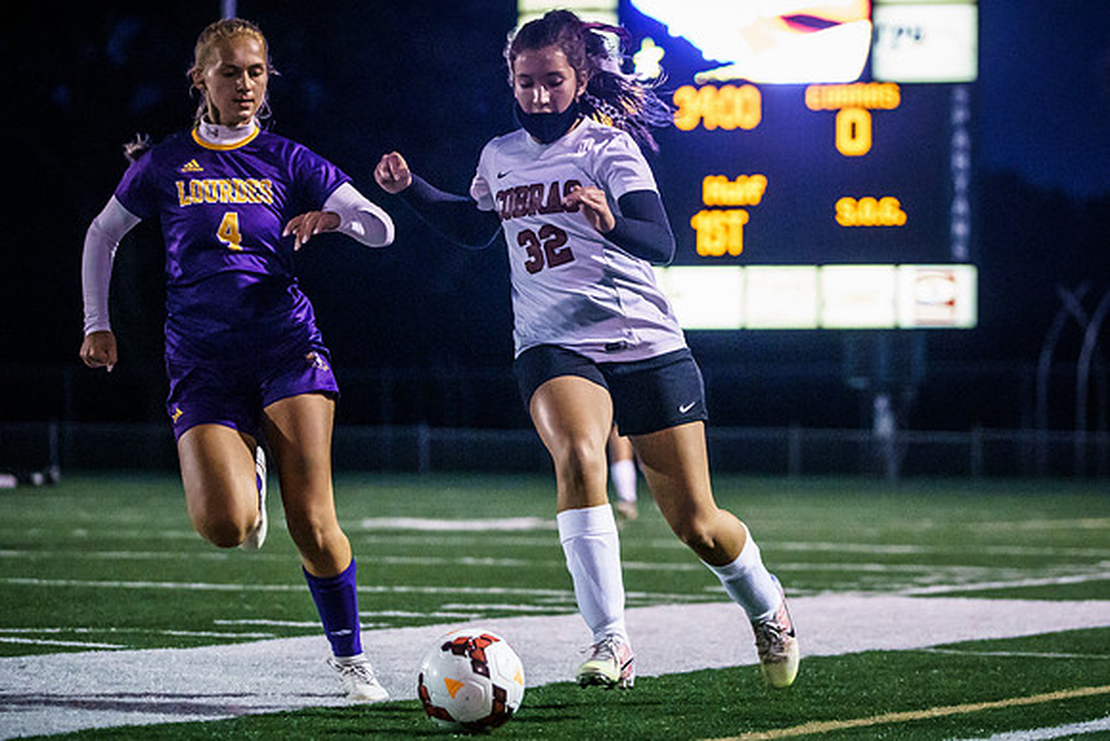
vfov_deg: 7.7
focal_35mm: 179
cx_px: 666
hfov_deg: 11.5
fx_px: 5518
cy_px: 361
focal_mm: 146
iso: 16000
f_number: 4
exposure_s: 1/800
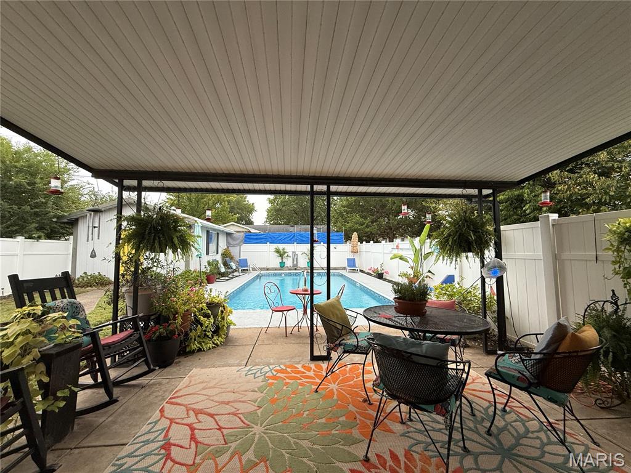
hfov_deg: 102.1
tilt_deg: +2.8
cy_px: 236
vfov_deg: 85.7
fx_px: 255
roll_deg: +0.8
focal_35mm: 14
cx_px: 316
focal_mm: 2.22
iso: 160
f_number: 2.2
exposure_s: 1/99
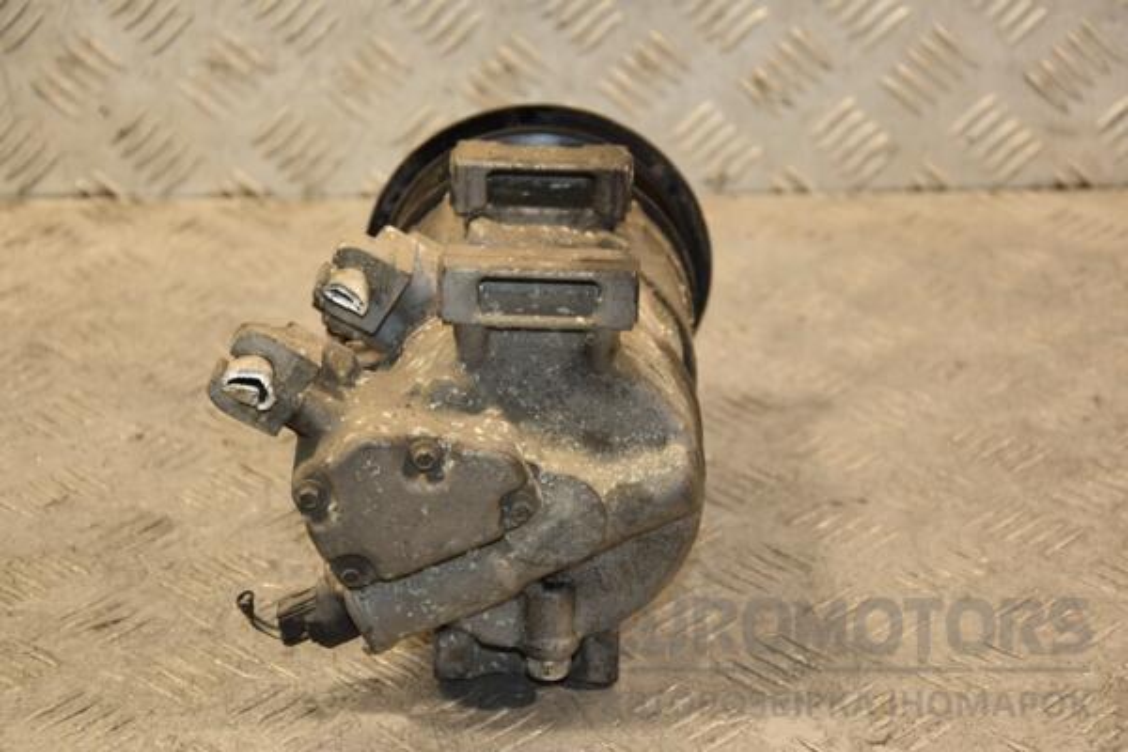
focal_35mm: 93
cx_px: 564
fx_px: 2914
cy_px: 376
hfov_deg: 21.9
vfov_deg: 14.7
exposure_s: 1/125
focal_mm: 62
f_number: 5.3
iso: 800
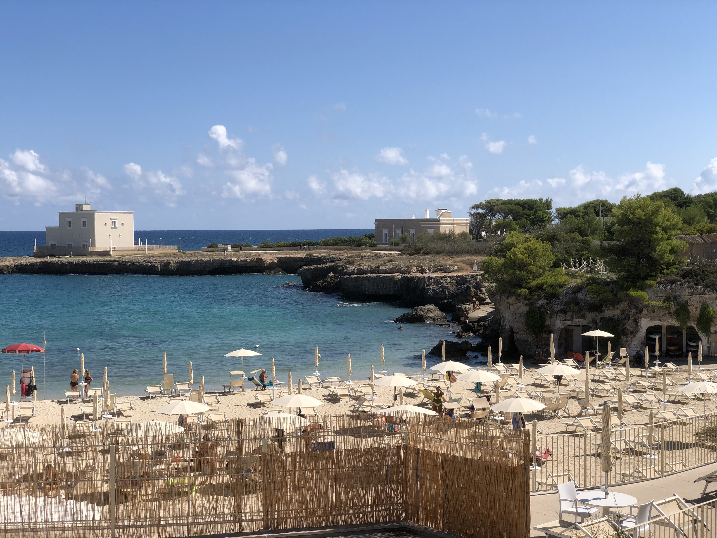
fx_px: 1077
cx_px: 358
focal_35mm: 52
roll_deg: +1.1
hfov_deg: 36.8
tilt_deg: -2.2
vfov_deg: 28.0
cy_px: 269
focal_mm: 6
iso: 16
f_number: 2.4
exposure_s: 1/1675
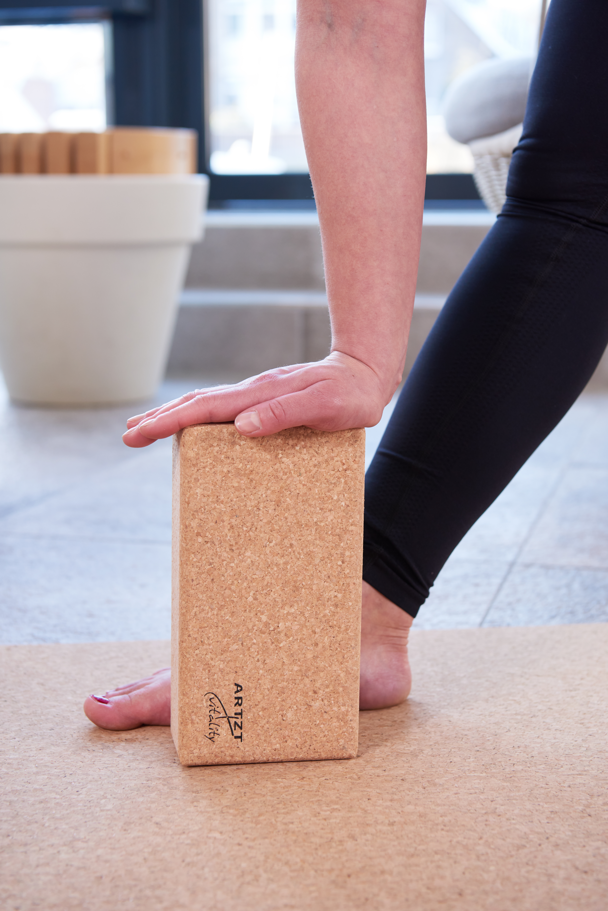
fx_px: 1519
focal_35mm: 60
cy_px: 456
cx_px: 304
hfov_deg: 22.6
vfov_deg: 33.4
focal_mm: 60
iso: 500
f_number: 5.6
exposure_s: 1/80
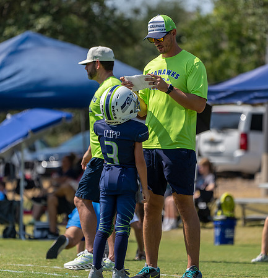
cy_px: 139
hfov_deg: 3.3
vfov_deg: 3.4
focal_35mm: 520
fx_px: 4641
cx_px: 153
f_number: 5.6
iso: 250
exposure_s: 1/1250
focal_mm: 400
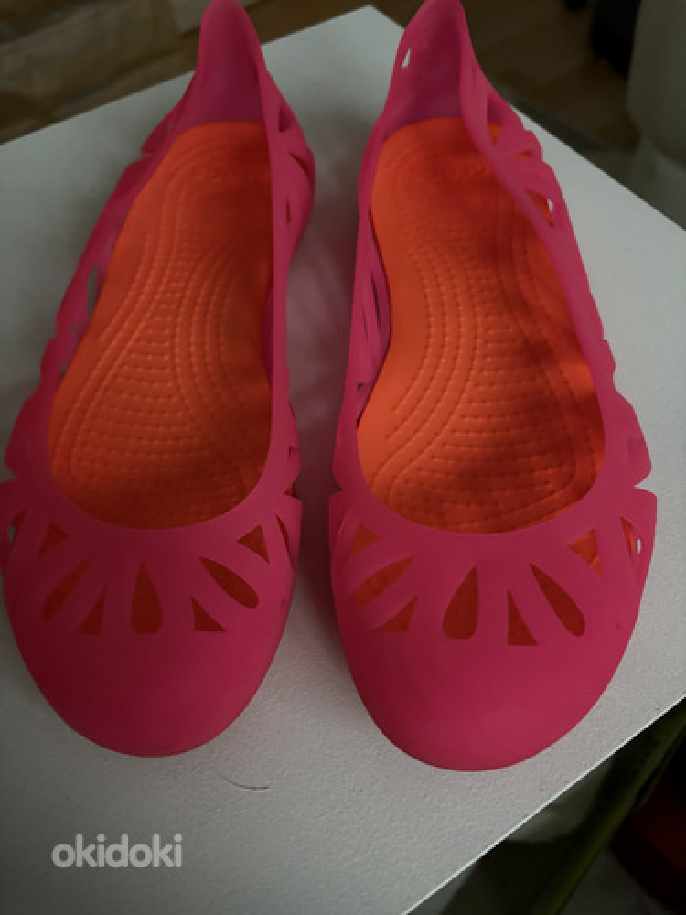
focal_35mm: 26
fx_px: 687
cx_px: 343
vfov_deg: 67.3
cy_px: 458
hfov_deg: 53.1
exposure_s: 1/30
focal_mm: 5.96
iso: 800
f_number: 1.6
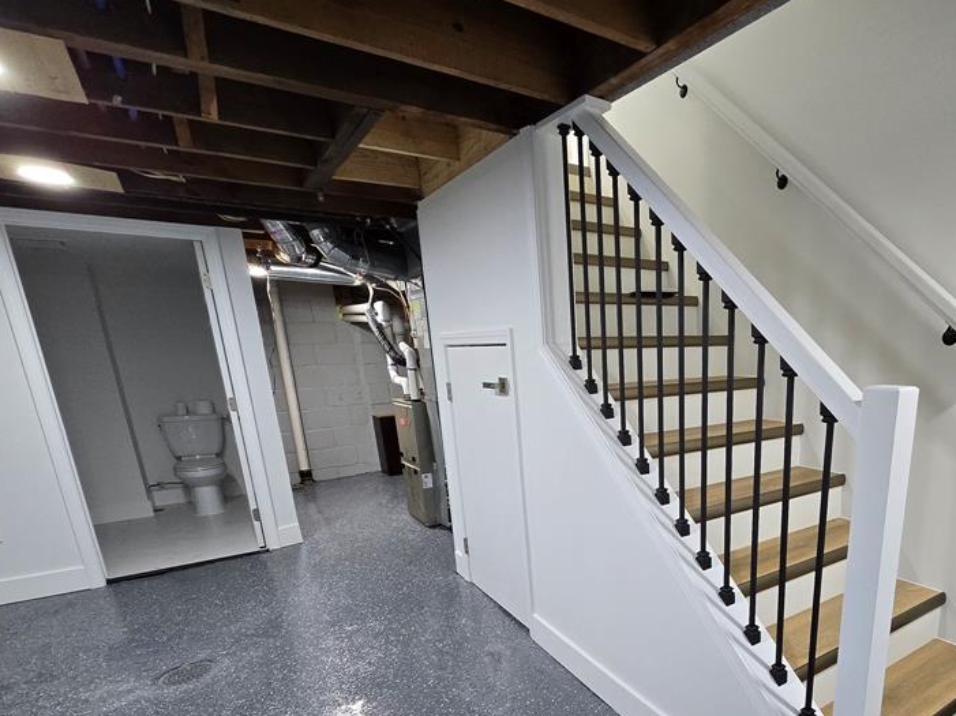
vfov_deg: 65.5
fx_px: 524
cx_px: 660
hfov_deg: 81.0
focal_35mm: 19
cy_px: 514
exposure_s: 1/60
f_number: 2.2
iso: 320
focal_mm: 2.2
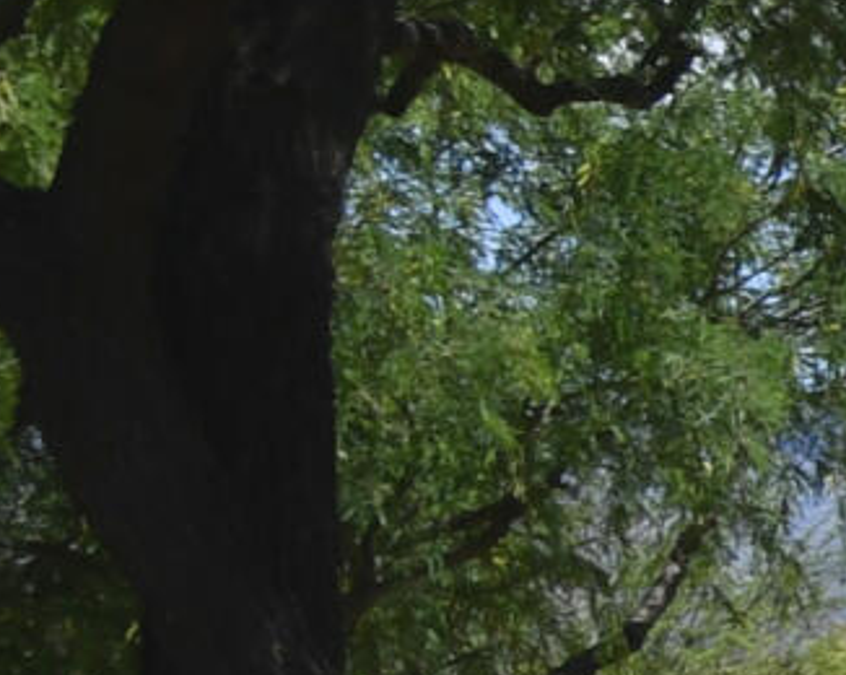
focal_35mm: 272
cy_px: 480
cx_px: 3851
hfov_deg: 5.7
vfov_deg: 5.7
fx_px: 6810
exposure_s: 1/400
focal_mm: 21
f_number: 10
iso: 100
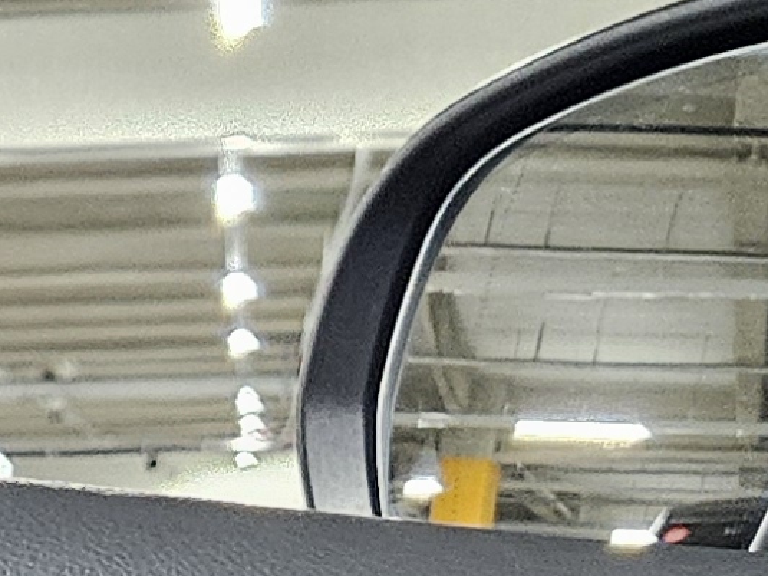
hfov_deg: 11.0
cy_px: 1991
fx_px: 3815
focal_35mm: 172
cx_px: -423
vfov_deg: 7.2
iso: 640
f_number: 1.8
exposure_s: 1/30
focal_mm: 5.4
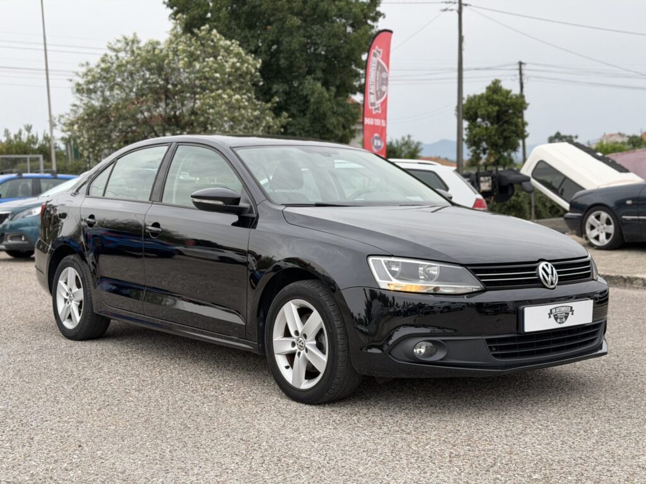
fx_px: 896
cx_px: 323
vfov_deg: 30.3
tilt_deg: -5.3
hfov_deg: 39.7
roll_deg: +1.4
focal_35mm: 48
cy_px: 242
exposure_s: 1/587
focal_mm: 6.76
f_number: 1.78
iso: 80
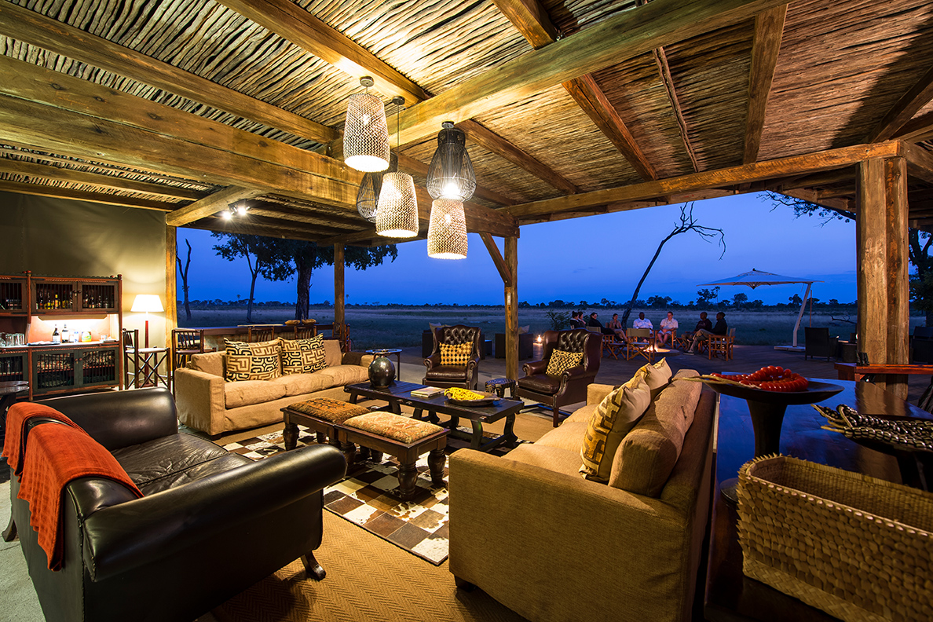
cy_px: 311
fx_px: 363
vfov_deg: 81.2
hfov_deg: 104.3
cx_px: 466
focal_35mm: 14
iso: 200
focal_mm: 14
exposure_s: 10
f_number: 8
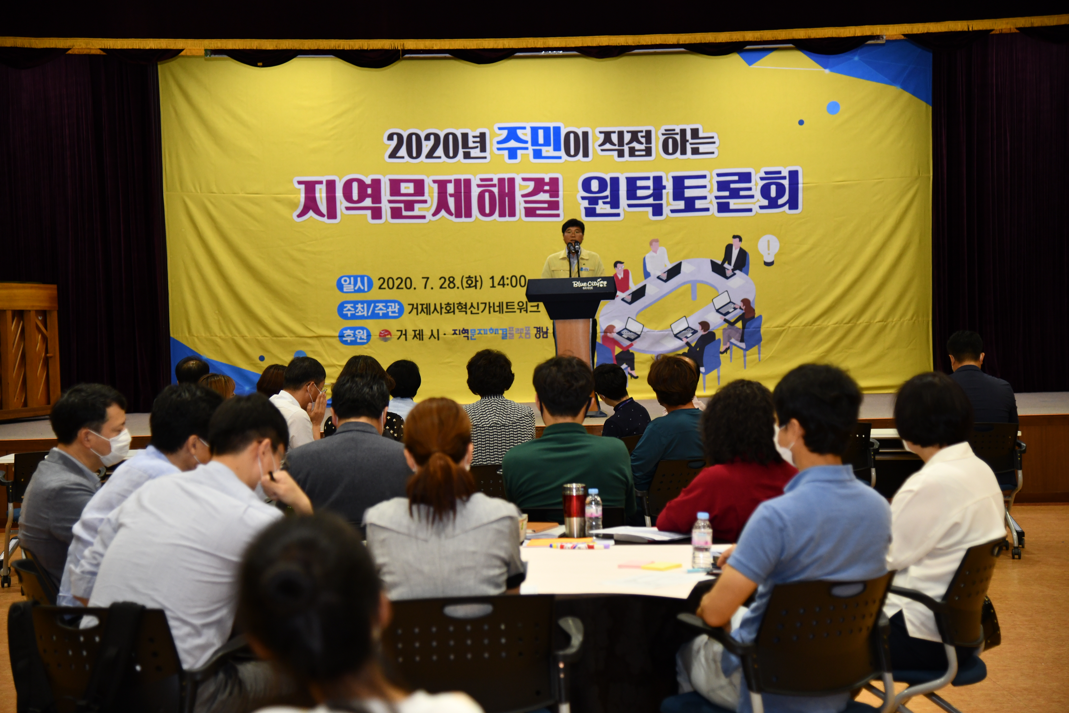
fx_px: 2078
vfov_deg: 19.5
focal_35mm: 70
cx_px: 534
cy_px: 356
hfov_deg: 28.8
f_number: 4
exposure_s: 1/250
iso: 1250
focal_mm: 70
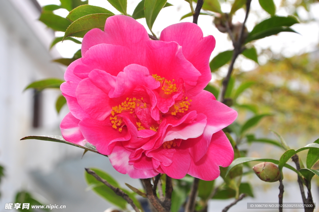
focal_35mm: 75
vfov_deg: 18.1
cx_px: 160
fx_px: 664
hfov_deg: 27.0
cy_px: 106
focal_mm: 50
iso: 200
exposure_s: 1/200
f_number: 9
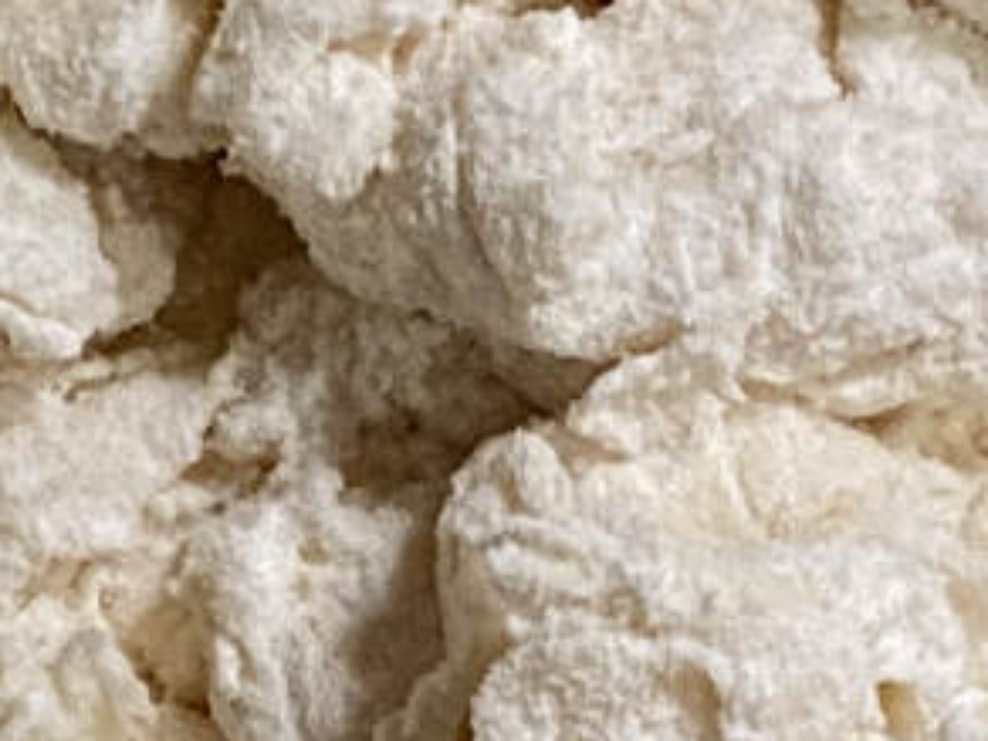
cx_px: 149
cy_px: 217
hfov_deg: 18.2
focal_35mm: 107
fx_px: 3054
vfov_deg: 13.8
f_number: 1.8
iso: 160
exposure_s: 1/50
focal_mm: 4.2
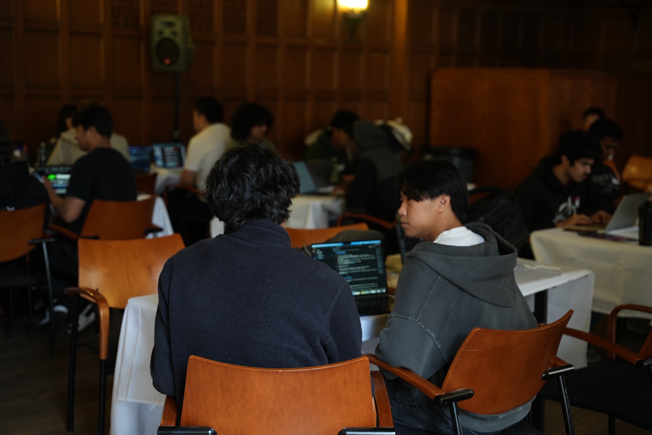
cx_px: 326
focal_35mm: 59
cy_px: 218
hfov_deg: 33.8
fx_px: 1072
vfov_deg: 22.9
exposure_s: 1/50
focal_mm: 59.2
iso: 640
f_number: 2.8
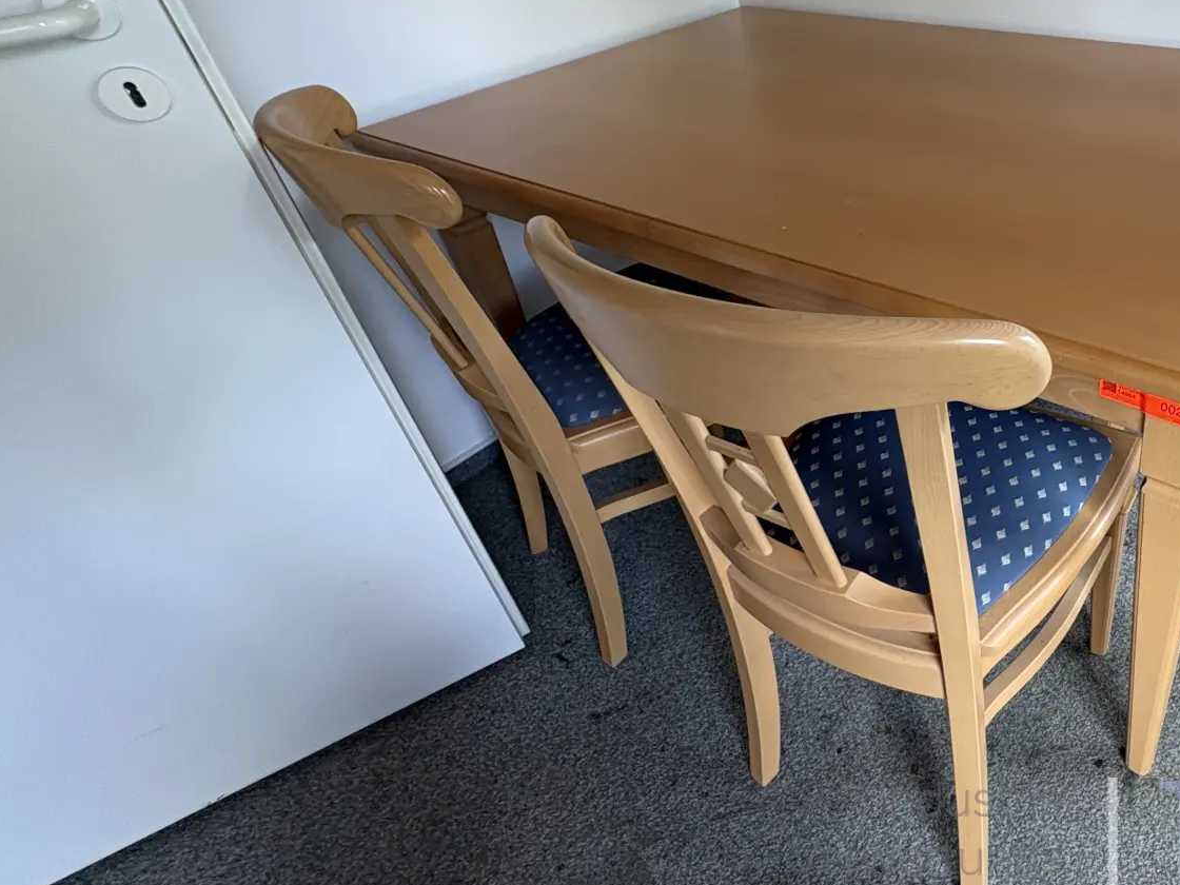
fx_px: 818
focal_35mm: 24
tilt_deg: -33.0
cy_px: 328
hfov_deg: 65.3
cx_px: 941
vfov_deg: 56.1
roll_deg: +5.4
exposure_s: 1/50
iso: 200
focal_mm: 2.22
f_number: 2.2
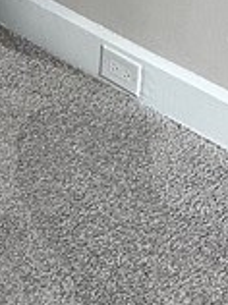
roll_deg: -0.2
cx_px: -350
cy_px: -290
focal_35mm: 156
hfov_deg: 8.5
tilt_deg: -10.4
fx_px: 1374
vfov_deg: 11.5
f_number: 1.78
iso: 200
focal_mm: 6.86
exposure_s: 1/121
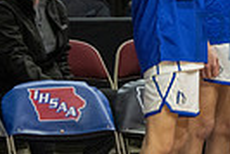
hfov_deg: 3.0
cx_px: 446
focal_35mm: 674
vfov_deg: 2.0
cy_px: -105
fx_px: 4311
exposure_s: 1/800
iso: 2500
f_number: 2.8
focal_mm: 155
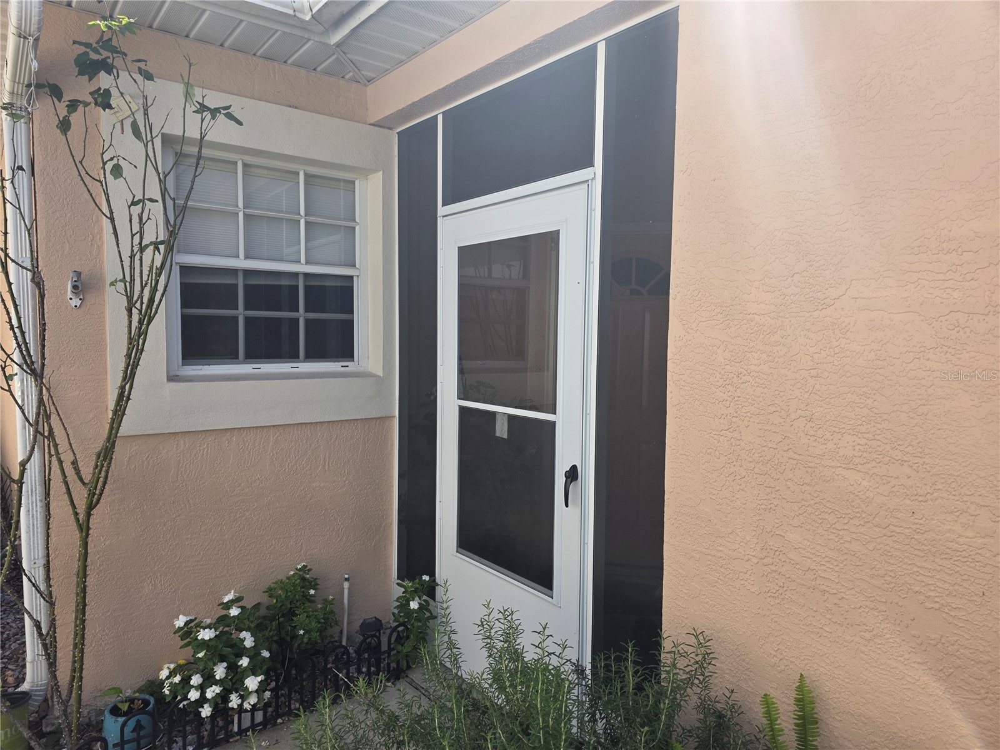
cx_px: 500
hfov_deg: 73.9
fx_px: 664
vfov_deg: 58.9
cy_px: 375
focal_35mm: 23
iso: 80
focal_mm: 6.3
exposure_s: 1/2544
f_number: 1.7
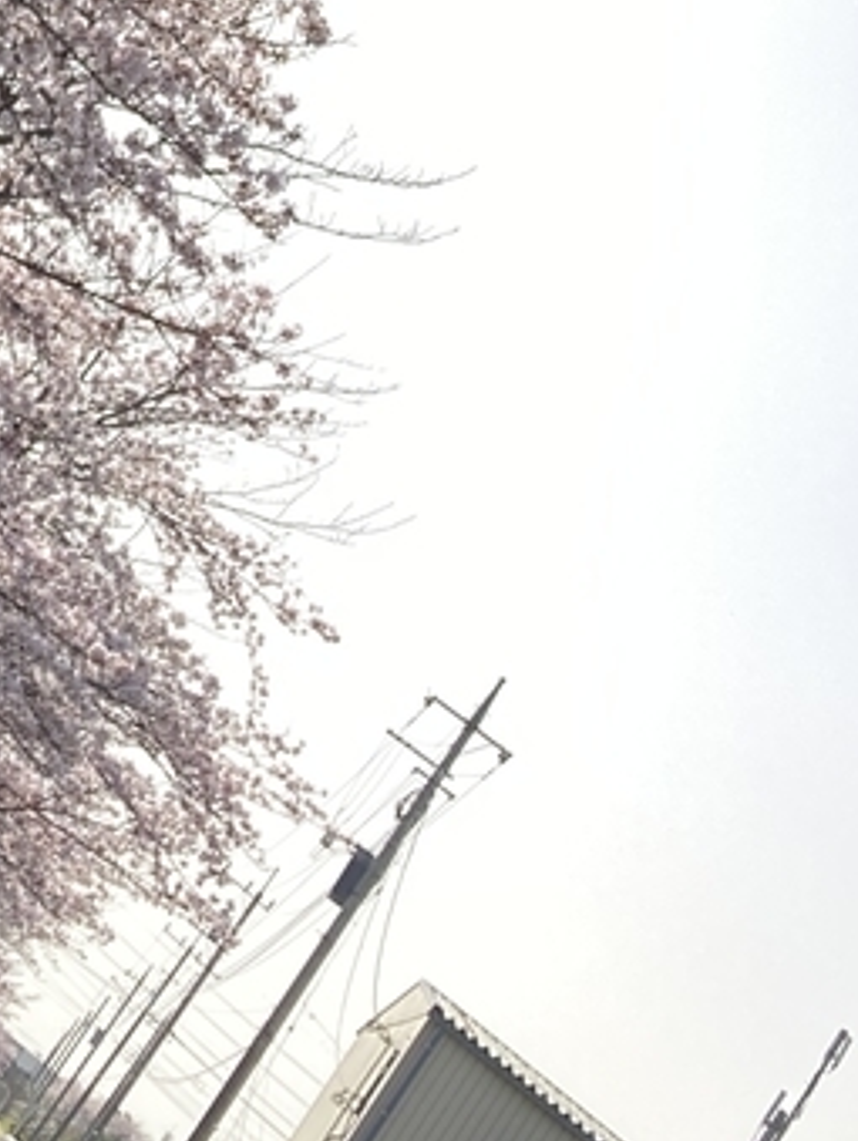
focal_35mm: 99
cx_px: -612
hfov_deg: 13.6
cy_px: -475
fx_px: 3266
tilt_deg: +15.0
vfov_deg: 18.0
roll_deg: -41.6
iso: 20
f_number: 1.8
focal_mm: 3.99
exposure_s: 1/397
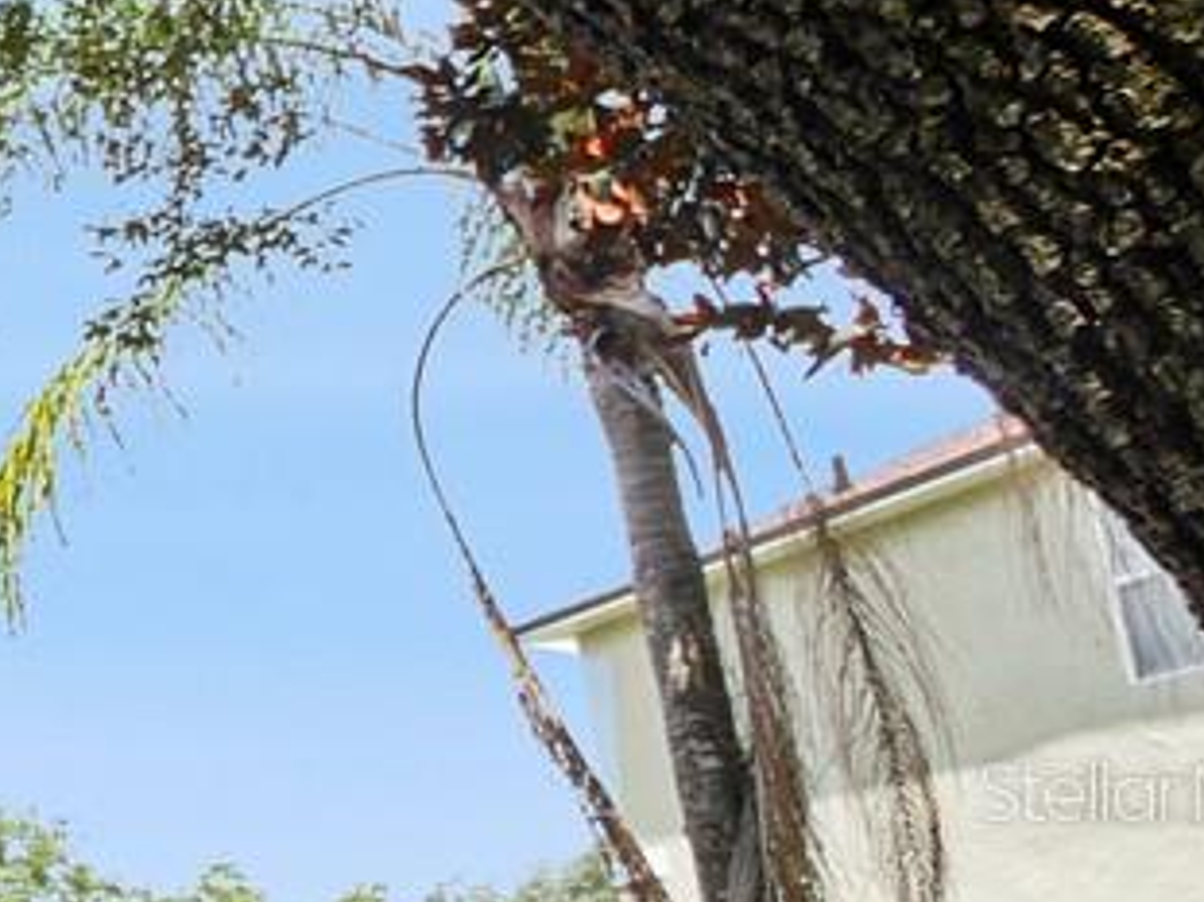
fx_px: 2503
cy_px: 790
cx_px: -1754
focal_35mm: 72
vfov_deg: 20.1
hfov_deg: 14.7
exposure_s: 1/200
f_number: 5
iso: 200
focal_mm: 7
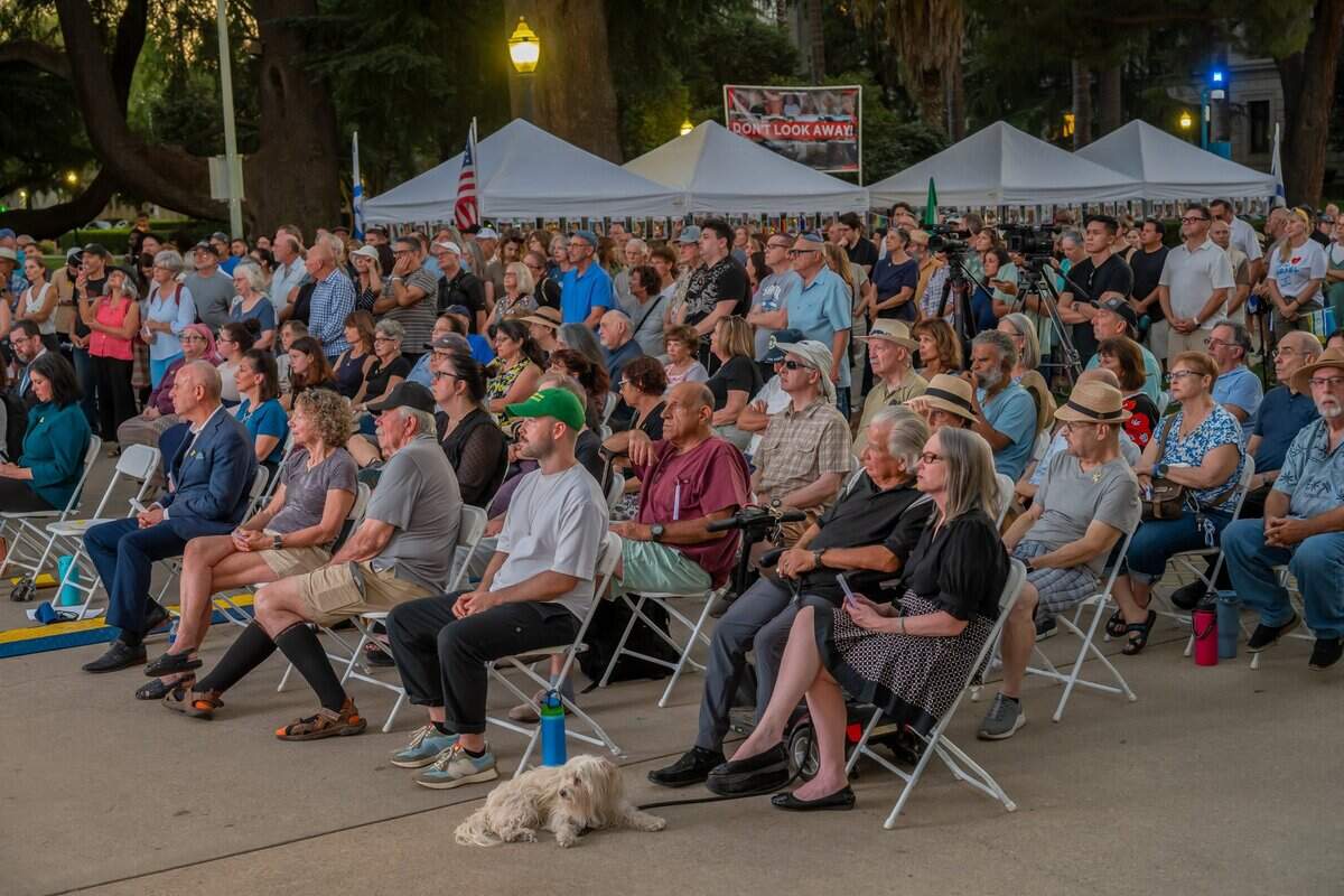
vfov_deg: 26.0
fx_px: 1941
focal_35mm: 52
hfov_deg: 38.2
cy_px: 448
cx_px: 672
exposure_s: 1/30
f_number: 4.5
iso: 800
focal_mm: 52
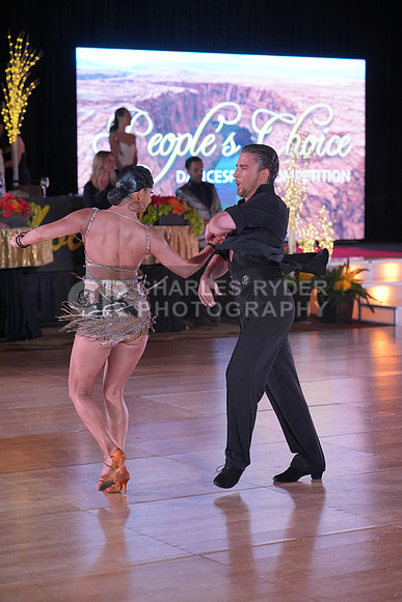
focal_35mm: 88
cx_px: 201
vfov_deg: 23.1
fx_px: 1473
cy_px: 301
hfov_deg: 15.5
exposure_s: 1/400
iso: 1600
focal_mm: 88
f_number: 4
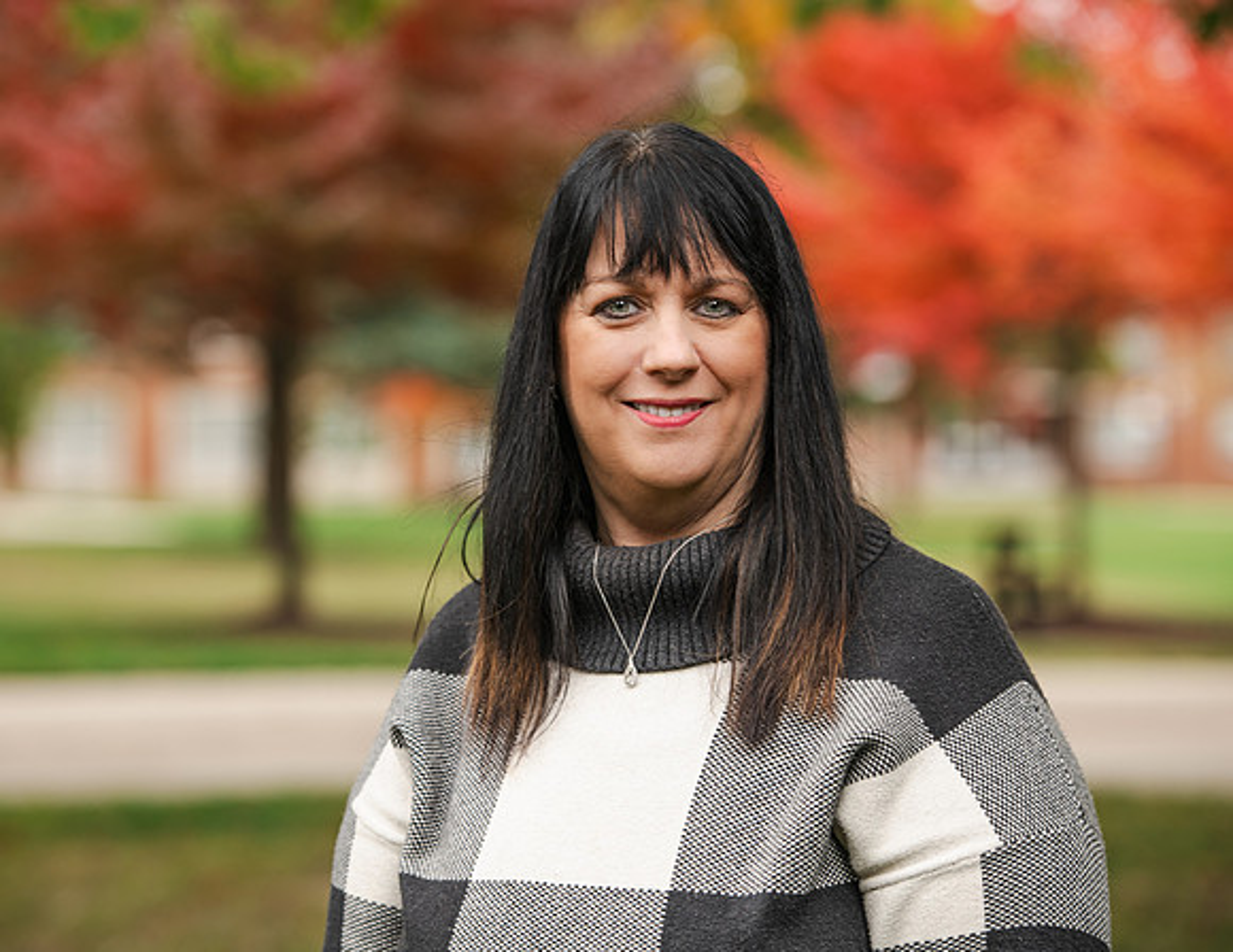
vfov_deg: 11.2
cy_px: 476
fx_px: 4842
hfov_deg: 14.5
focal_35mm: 134
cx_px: 560
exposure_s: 1/200
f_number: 4
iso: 200
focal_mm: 122
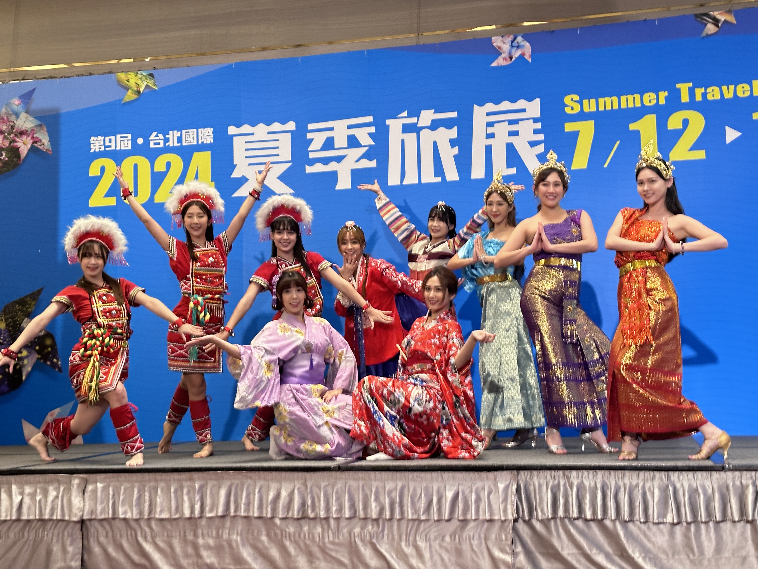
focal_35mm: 49
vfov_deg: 29.7
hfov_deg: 38.9
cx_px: 380
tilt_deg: +7.6
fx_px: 1073
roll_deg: +0.8
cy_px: 284
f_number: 1.78
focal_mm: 6.86
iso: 250
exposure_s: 1/39
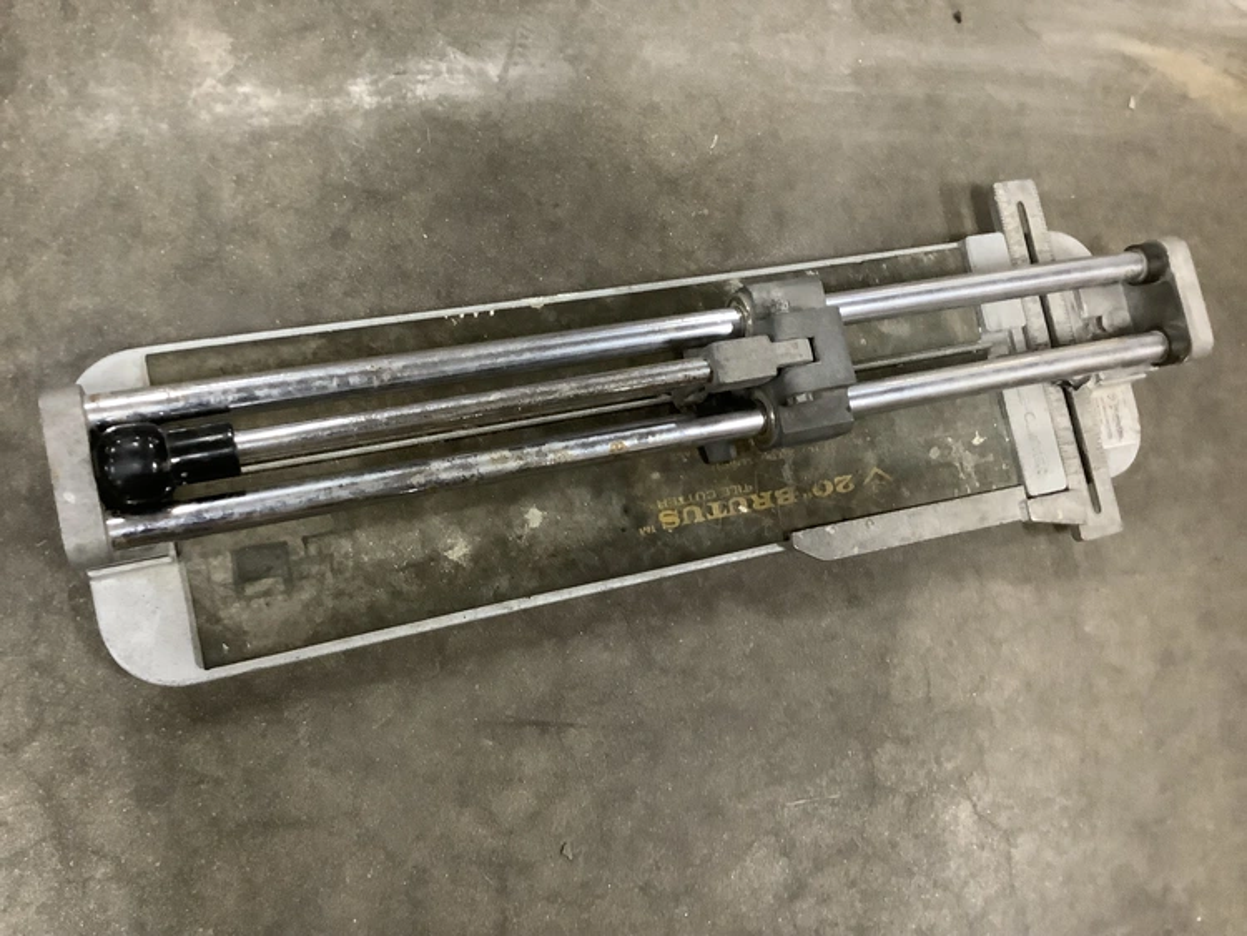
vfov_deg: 45.5
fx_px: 1117
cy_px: 468
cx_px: 624
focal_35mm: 31
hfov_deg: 58.3
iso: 400
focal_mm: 3.3
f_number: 2.4
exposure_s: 1/33
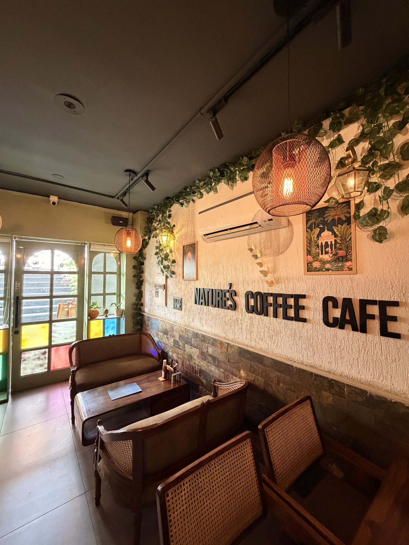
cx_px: 204
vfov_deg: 102.1
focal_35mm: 14
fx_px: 221
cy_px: 272
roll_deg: -0.1
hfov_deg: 85.7
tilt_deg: +1.6
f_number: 2.2
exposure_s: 1/50
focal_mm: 2.22
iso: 800
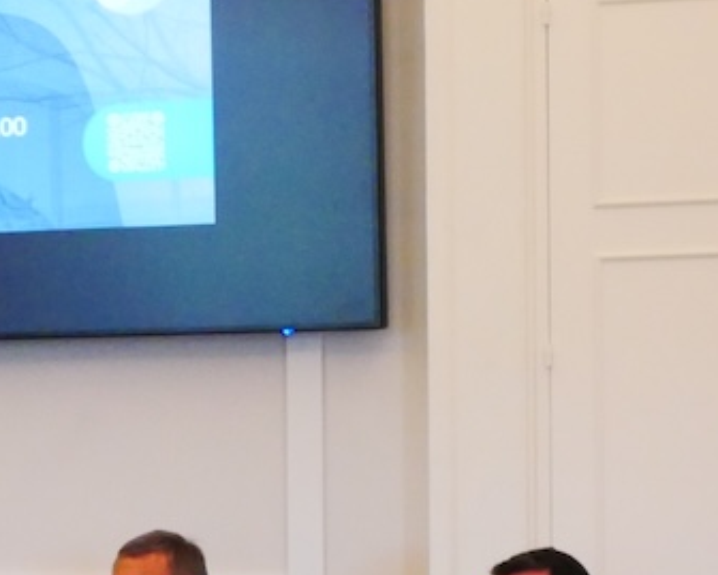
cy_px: 548
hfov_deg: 11.0
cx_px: -265
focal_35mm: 170
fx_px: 3614
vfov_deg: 9.0
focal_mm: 25
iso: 2500
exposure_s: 1/60
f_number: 7.1
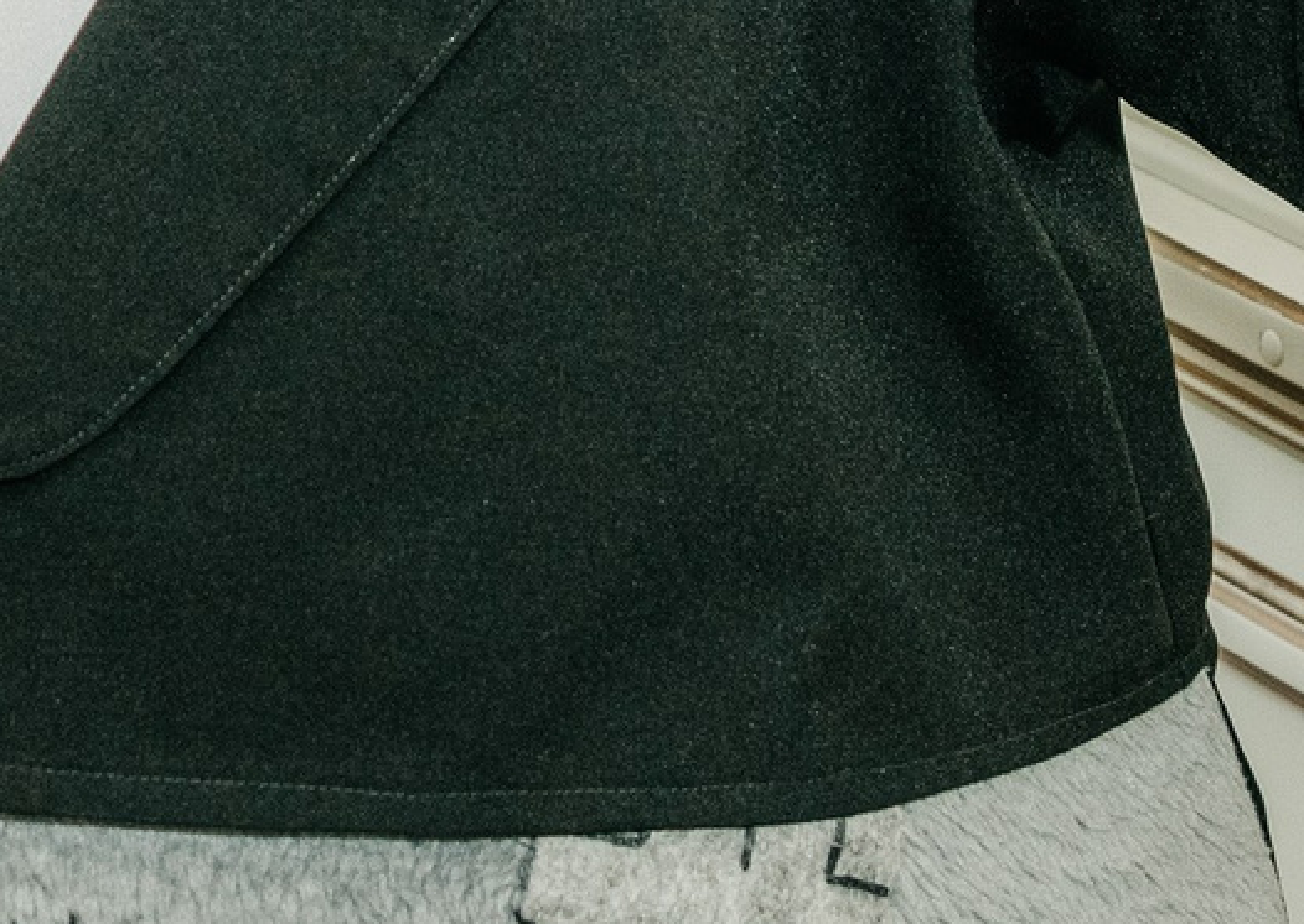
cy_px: -1039
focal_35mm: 163
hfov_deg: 12.2
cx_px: 69
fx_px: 6022
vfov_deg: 8.3
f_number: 4.5
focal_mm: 30
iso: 320
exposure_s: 1/160
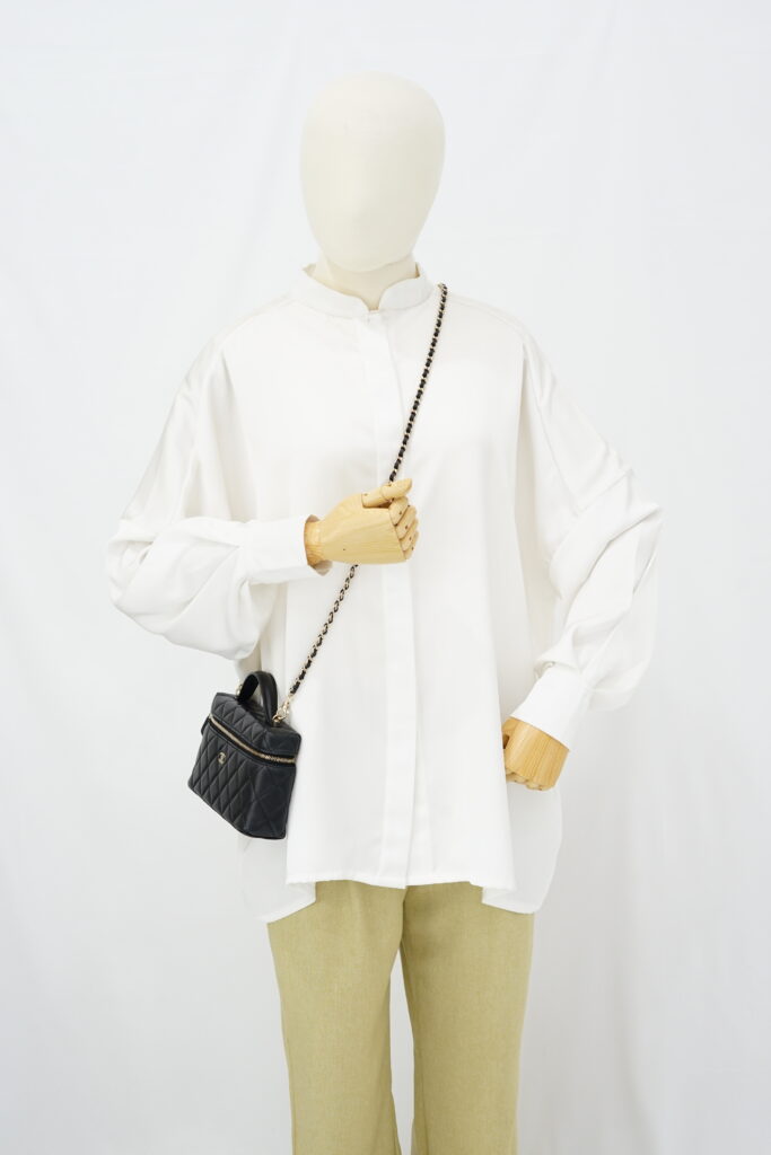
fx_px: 1606
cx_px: 386
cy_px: 578
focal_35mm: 50
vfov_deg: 39.6
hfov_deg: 27.0
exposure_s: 1/10
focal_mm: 50
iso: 640
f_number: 6.3
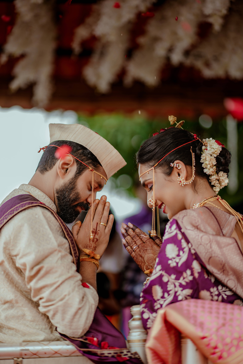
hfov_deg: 16.1
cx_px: 122
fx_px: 861
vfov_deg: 23.9
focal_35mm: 85
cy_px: 182
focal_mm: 85
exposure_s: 1/500
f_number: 1.6
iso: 160
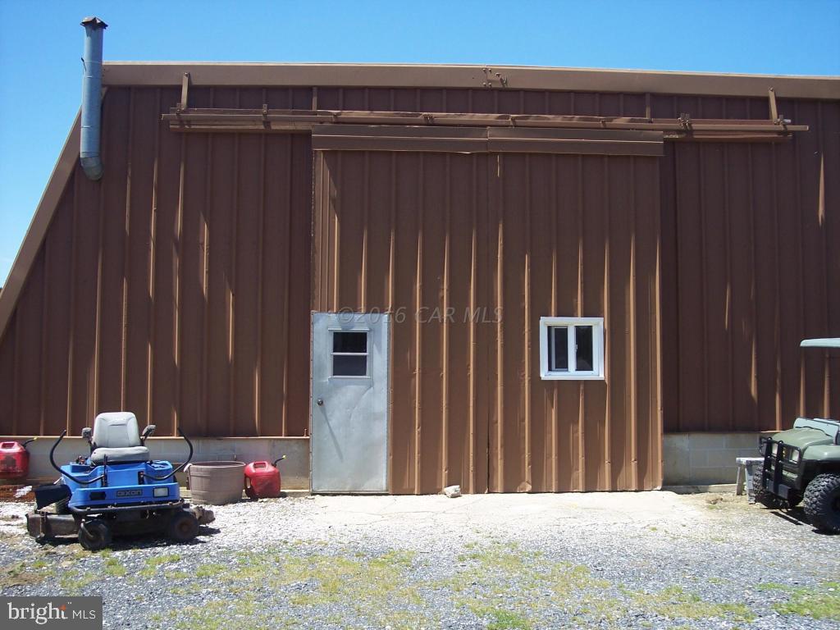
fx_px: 946
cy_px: 315
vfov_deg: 36.8
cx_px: 420
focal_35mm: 39
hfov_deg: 47.9
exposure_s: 1/750
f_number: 3.4
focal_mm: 8
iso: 100
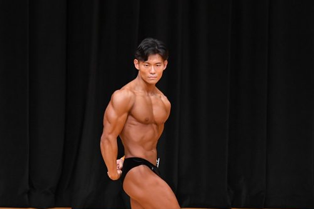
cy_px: 155
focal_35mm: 440
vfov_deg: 3.1
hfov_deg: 4.7
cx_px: 138
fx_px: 3835
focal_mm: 190
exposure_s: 1/400
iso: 4000
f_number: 5.6
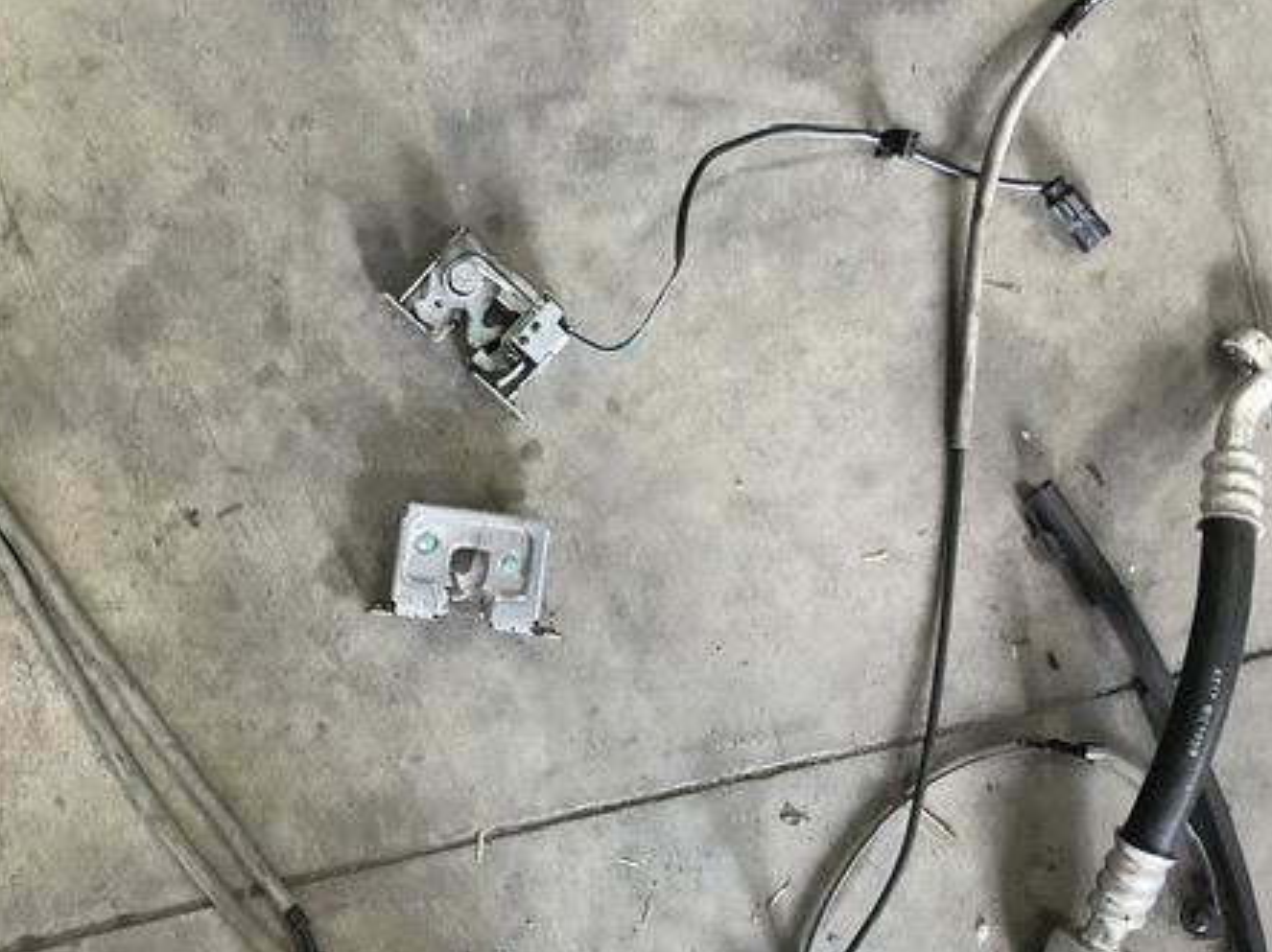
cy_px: 477
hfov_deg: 43.9
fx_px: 1542
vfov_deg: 34.3
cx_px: 380
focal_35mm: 42
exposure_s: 1/50
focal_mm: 3
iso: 200
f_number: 1.8
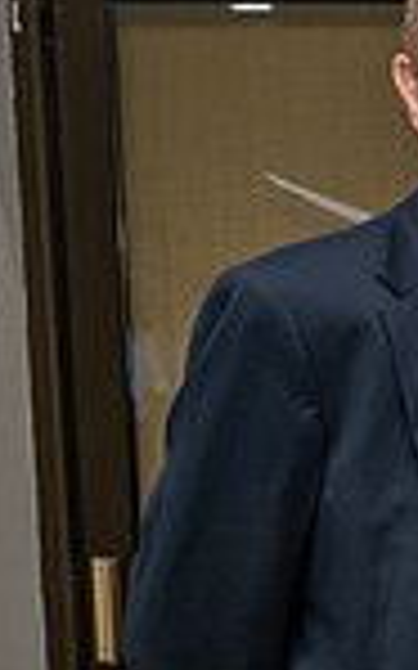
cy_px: 596
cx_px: 1216
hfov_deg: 8.4
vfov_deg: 15.4
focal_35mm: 134
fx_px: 2445
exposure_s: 1/60
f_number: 5
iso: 320
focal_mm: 30.5
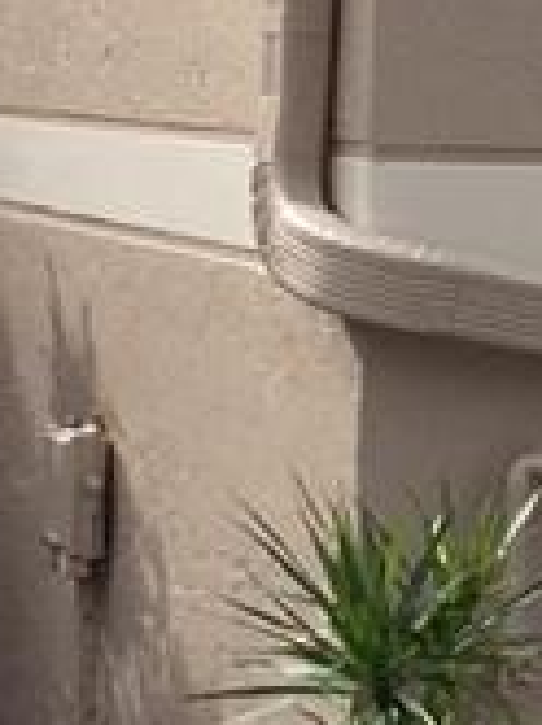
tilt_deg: -0.1
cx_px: 708
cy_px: 131
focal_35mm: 210
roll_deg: -1.8
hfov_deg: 7.0
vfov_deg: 9.4
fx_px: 4395
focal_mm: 4.15
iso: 32
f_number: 2.2
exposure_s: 1/964
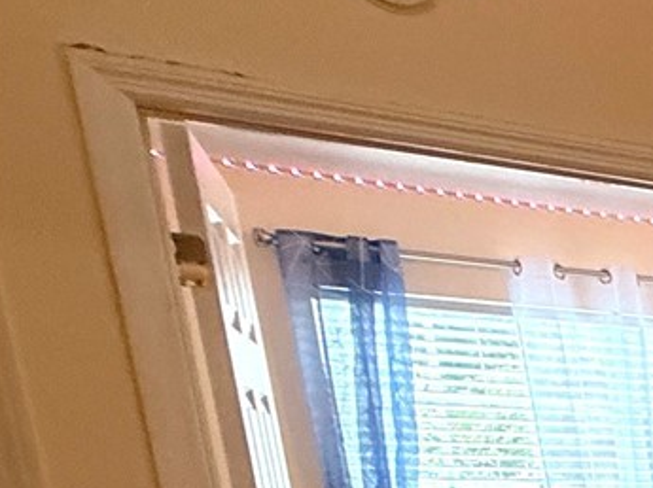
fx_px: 1225
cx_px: 1499
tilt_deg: -11.7
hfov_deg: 16.1
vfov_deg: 19.4
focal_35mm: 65
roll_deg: -1.8
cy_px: 755
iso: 160
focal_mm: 2.22
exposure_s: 1/99
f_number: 2.2
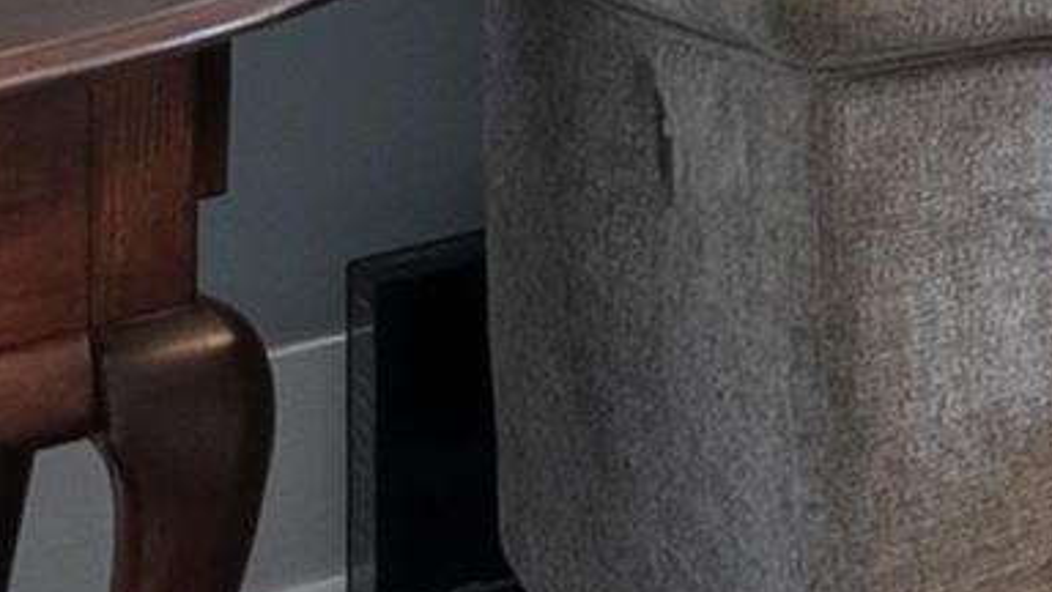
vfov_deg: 8.0
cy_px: -1078
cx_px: 3657
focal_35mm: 134
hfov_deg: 9.5
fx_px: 3738
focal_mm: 16
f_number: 2.8
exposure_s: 1/6
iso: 100
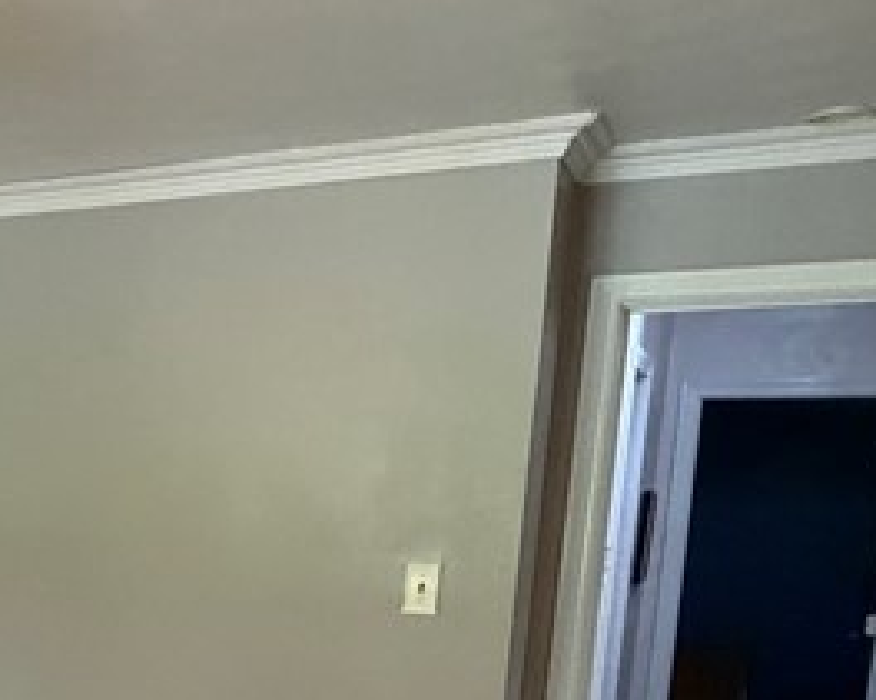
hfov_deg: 29.4
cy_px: 680
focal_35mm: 53
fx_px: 1374
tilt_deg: -8.3
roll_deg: -0.5
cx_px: -226
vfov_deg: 27.2
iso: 1000
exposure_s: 1/60
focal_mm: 2.22
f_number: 2.2
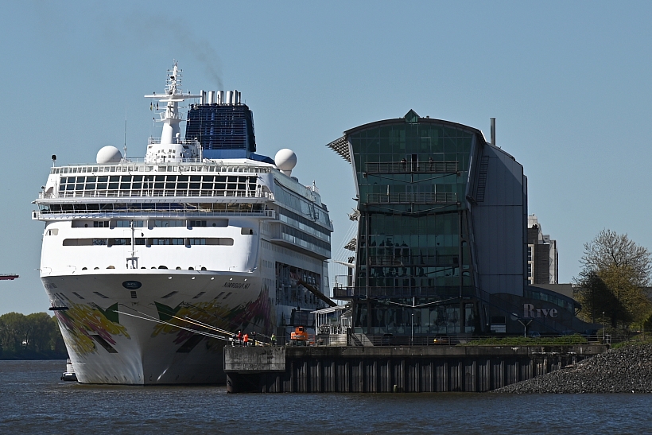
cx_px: 261
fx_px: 2717
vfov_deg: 9.2
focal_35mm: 150
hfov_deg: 13.7
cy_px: 228
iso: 100
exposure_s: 1/500
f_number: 8
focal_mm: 120
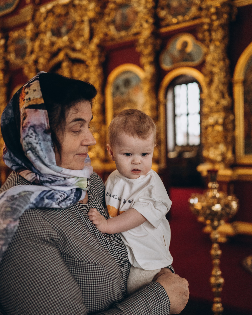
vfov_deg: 45.8
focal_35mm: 40
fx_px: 373
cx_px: 126
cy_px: 149
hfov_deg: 37.3
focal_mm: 35
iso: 2000
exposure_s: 1/200
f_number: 1.8
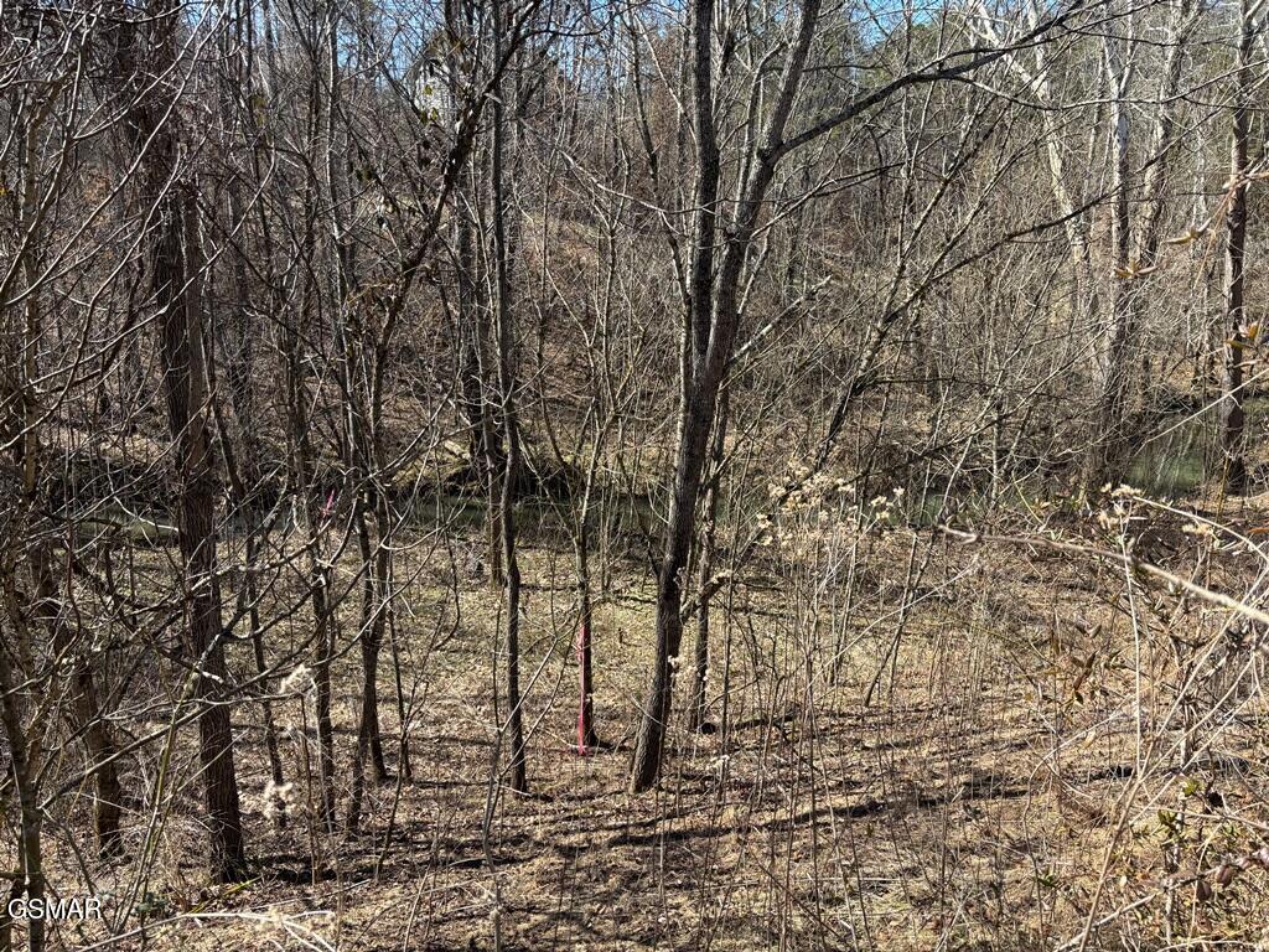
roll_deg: -1.6
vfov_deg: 53.1
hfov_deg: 67.3
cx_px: 634
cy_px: 476
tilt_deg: -15.3
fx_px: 953
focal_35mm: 26
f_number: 1.6
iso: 50
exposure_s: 1/1016
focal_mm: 5.96
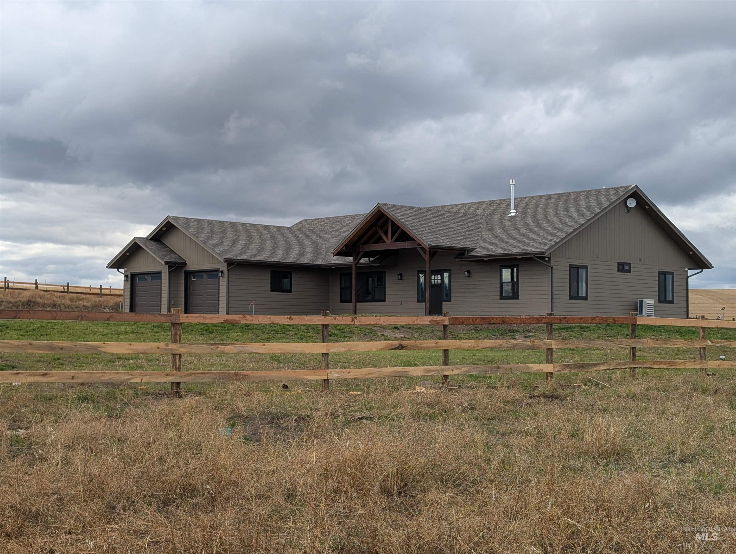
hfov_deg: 38.9
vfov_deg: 29.7
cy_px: 277
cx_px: 368
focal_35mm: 49
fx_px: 1043
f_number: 1.68
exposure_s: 1/730
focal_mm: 6.9
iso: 21
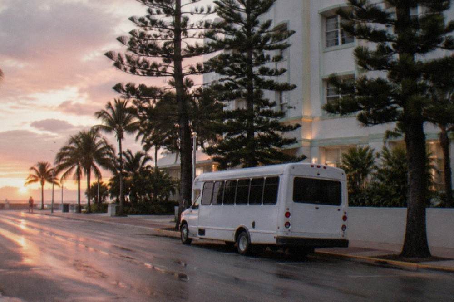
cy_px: 151
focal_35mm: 105
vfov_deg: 13.0
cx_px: 227
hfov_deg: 19.5
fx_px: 1324
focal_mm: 105
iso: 320
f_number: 9
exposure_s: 1/250
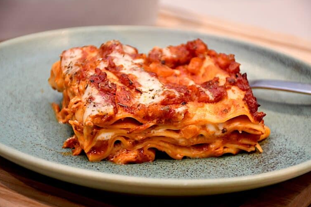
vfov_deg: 8.5
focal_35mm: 161
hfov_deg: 12.8
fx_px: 1390
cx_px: 158
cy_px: 104
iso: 1000
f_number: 5.6
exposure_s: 1/60
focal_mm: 105
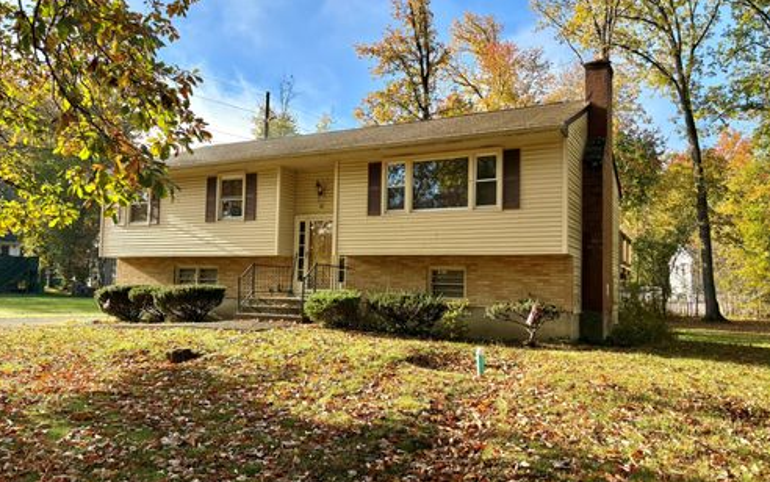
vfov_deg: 44.6
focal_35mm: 28
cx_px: 383
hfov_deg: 66.4
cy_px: 242
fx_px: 588
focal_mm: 5.96
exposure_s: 1/1287
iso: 64
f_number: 1.6
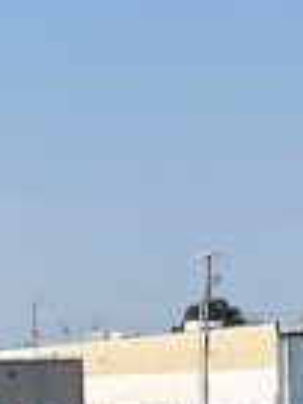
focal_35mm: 164
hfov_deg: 9.0
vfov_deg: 11.6
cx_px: 92
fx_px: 1914
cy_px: 564
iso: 16
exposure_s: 1/2058
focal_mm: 3
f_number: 1.8
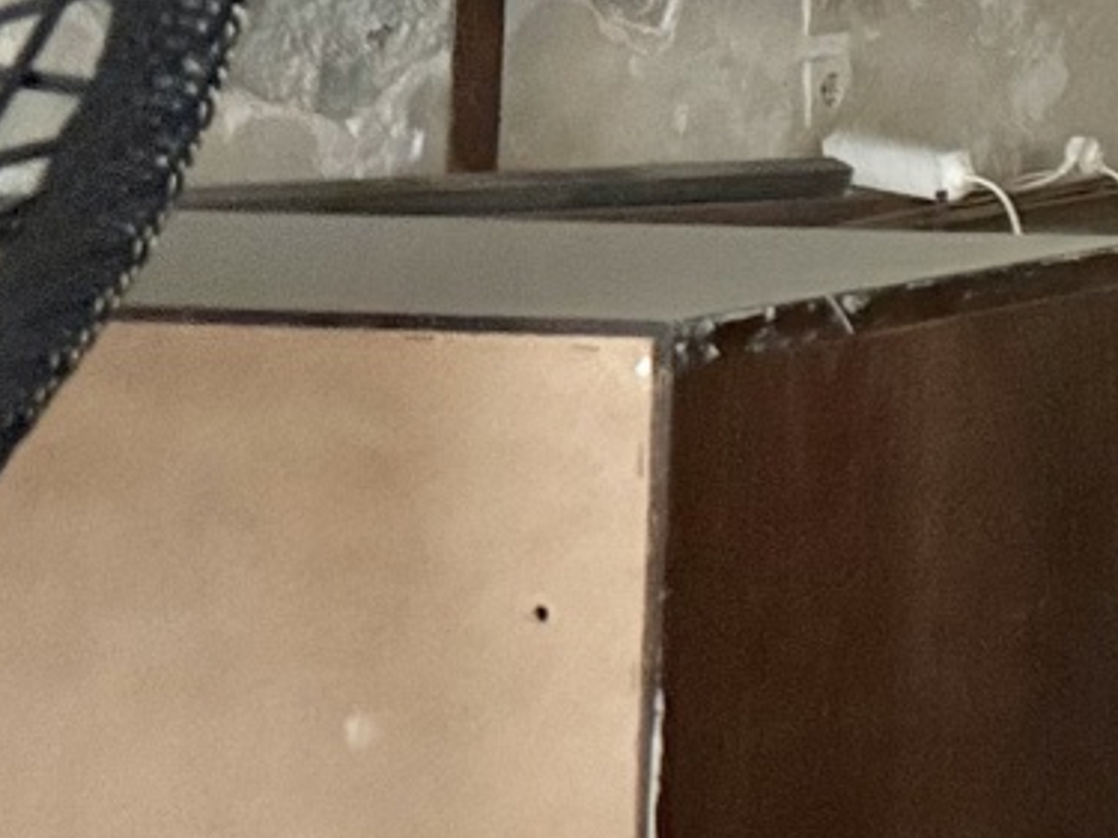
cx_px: 2543
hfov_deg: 12.9
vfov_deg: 11.7
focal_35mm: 123
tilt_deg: +2.0
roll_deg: -1.0
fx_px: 3971
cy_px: -298
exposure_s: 1/33
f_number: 1.78
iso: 1000
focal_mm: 6.76
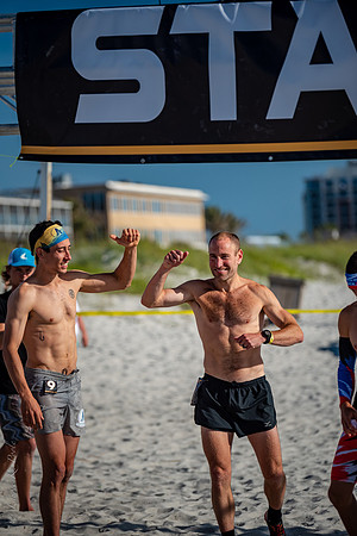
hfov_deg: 10.2
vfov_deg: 15.2
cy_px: 268
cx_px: 178
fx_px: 2008
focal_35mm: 135
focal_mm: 135
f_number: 2.8
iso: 250
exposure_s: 1/4000
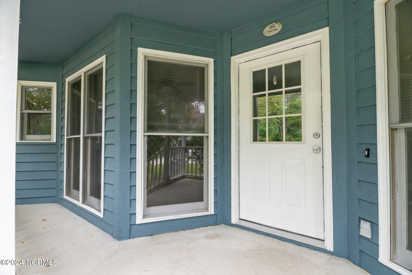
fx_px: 160
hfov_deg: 104.3
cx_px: 206
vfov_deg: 81.2
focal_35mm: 14
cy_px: 138
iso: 400
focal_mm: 14
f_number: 10
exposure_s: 1/80
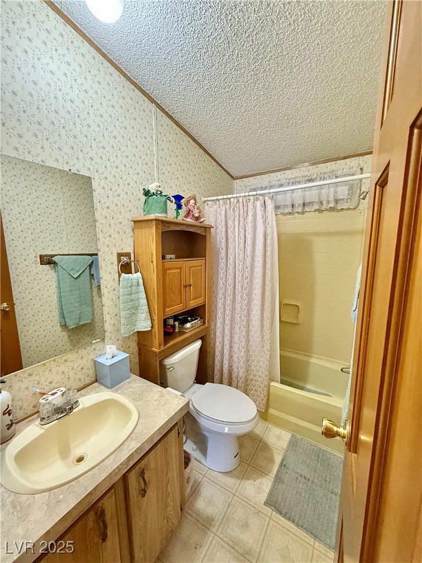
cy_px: 282
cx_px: 211
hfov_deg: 85.7
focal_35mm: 14
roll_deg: +0.3
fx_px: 228
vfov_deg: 102.1
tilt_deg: -8.0
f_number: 2.2
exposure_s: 1/60
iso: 500
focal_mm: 2.22
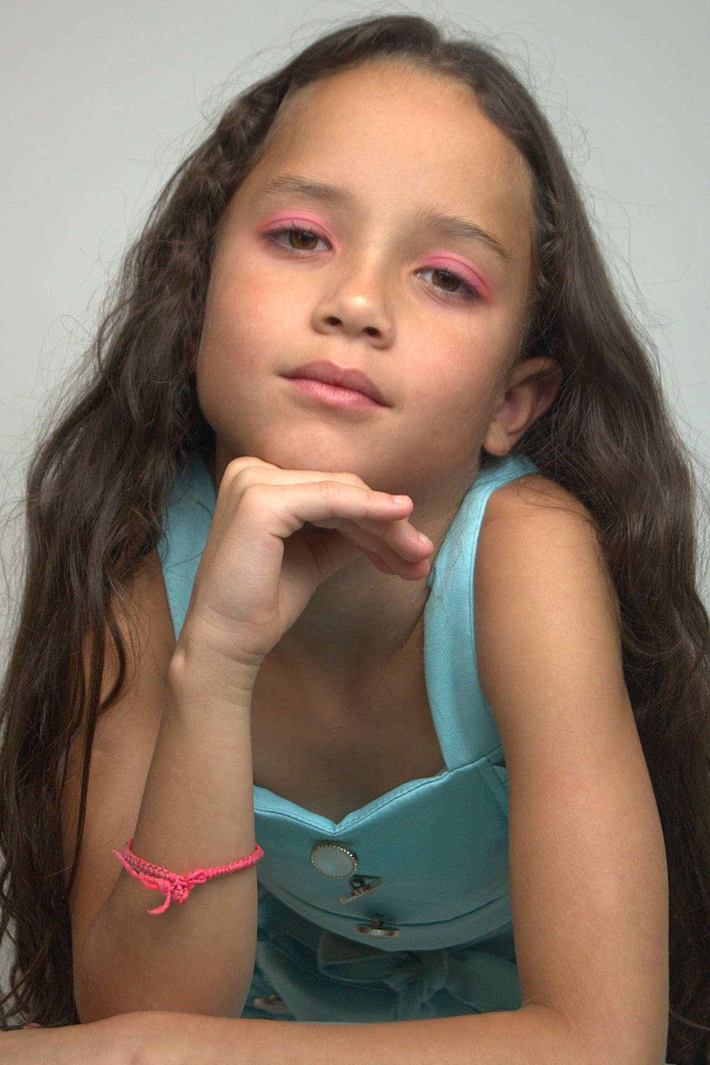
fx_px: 2590
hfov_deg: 15.6
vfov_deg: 23.2
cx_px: 350
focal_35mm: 88
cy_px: 554
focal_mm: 55
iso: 320
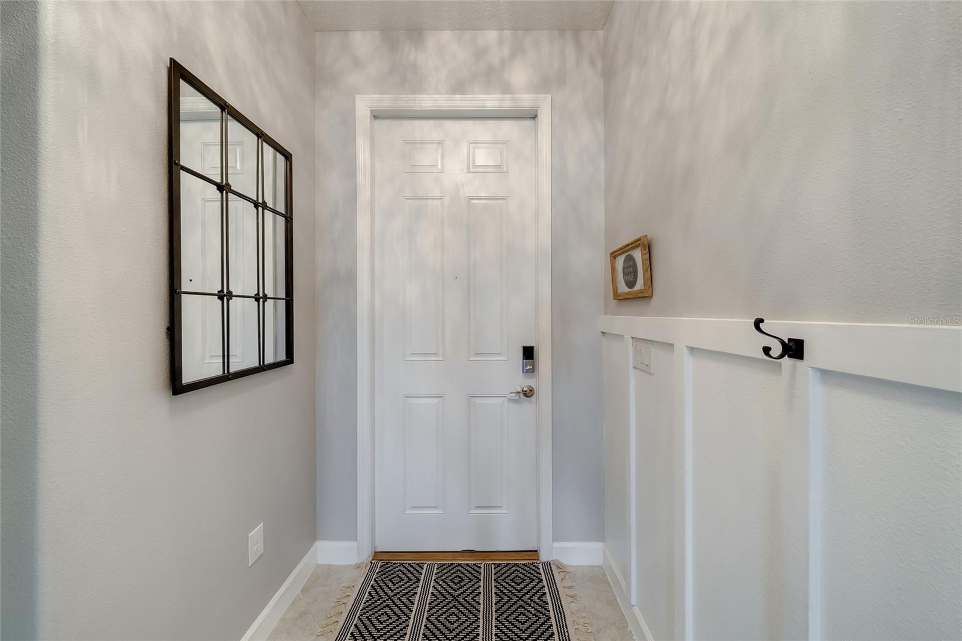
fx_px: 321
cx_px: 481
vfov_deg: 90.0
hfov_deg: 112.6
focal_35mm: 12
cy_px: 320
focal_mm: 12
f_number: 11
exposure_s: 1/8
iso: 400
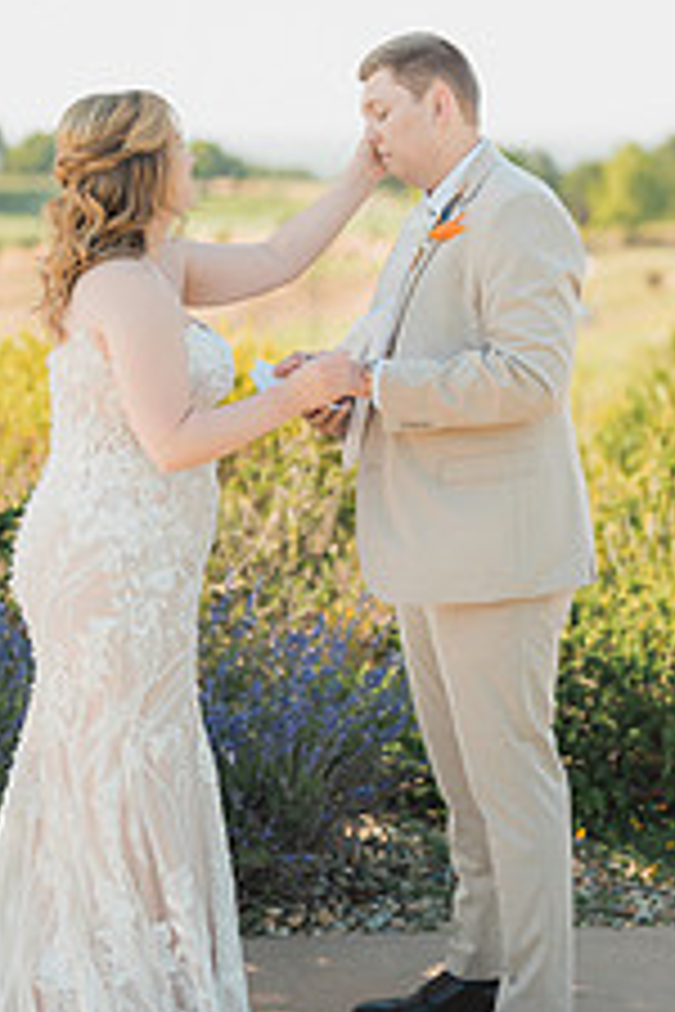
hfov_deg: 13.7
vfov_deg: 20.4
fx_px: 2812
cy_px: 355
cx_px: 346
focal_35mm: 100
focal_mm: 50
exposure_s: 1/1600
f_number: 1.2
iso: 50
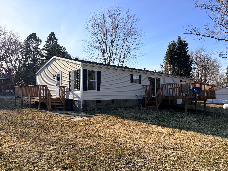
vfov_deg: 53.1
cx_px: 114
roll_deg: +0.1
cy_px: 86
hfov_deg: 67.3
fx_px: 171
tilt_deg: +3.3
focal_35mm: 26
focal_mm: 5.96
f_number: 1.6
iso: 50
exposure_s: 1/3125
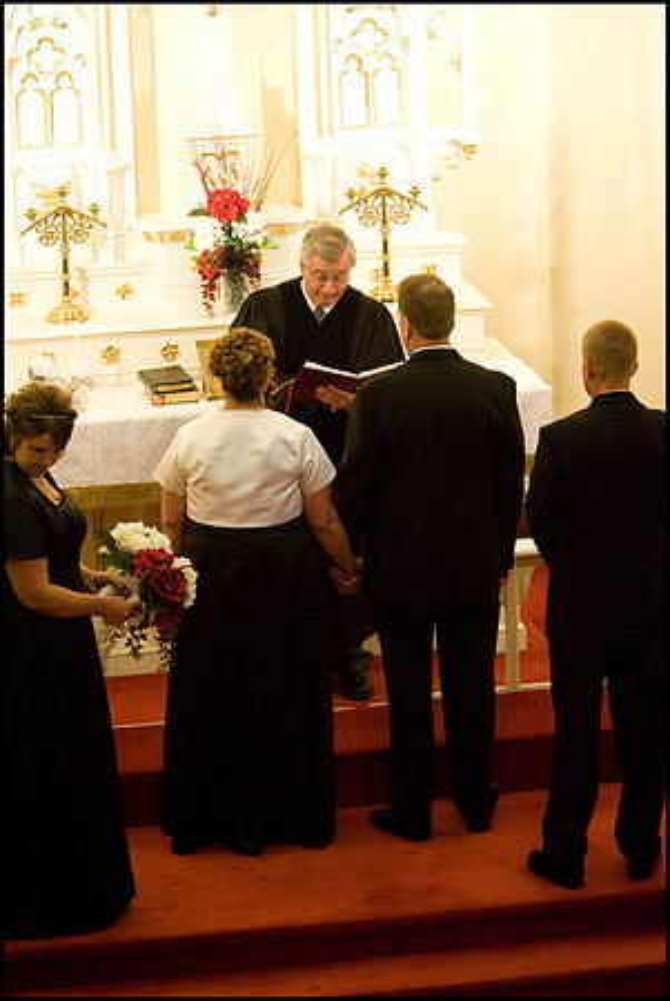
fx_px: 3899
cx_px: 335
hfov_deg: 9.8
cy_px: 500
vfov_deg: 14.6
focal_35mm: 140
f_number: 6.3
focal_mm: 140
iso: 5000
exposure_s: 1/100
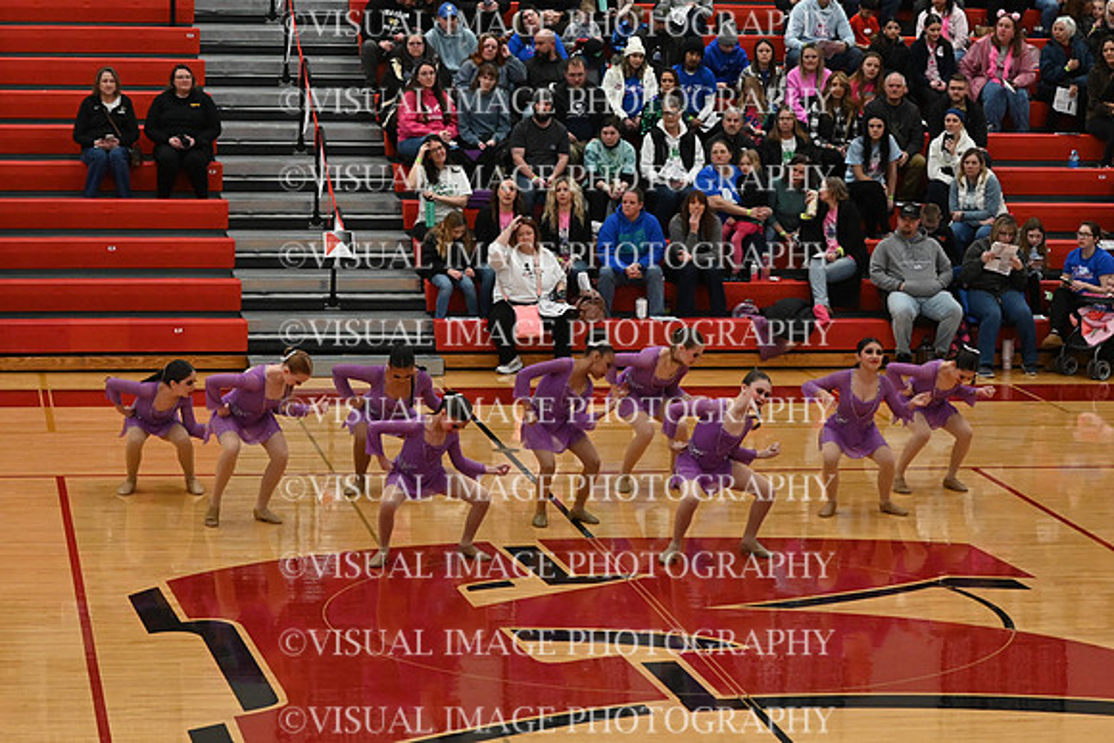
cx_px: 557
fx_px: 3250
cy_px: 372
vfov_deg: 13.0
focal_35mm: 105
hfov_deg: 19.5
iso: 5000
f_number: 4
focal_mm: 70
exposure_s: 1/400
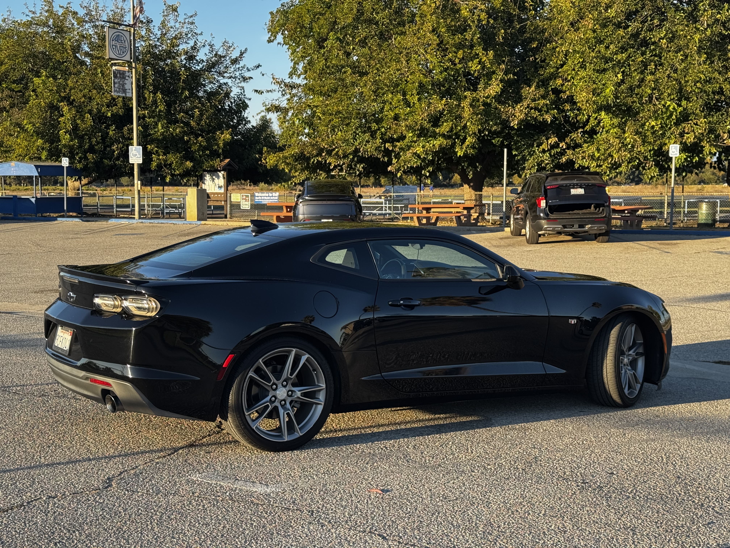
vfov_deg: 30.3
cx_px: 365
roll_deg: +0.5
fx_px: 1012
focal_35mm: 48
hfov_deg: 39.7
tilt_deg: -6.2
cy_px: 274
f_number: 1.78
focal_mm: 6.76
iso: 64
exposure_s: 1/715
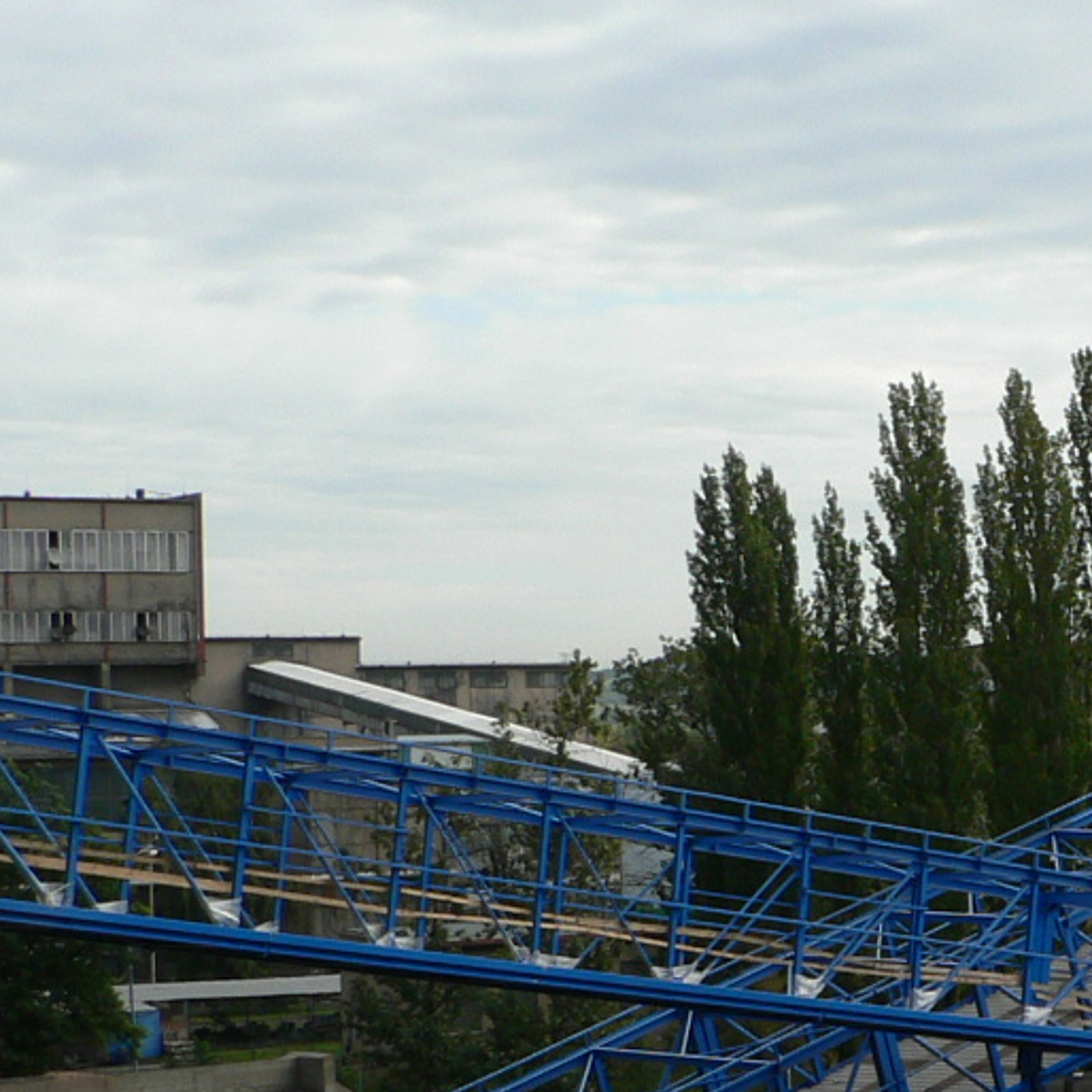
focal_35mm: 99
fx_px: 3533
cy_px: 875
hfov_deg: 16.8
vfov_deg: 17.4
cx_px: 1298
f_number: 4
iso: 80
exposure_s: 1/400
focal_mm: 6
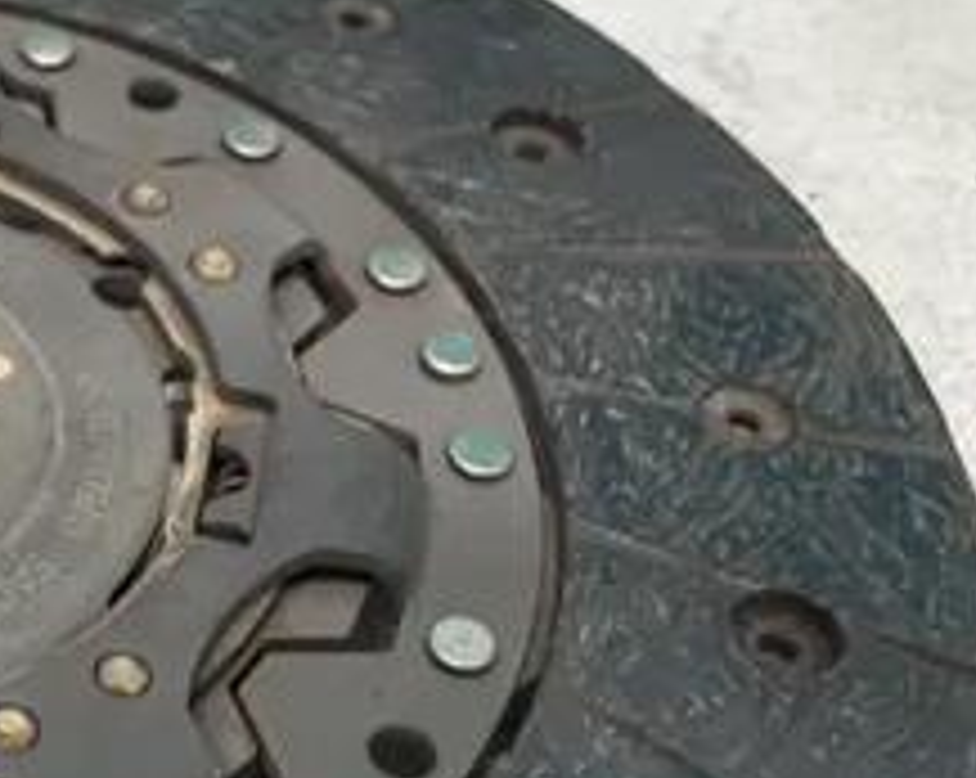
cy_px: 625
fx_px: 2164
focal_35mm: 75
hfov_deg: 23.0
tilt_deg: -49.2
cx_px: -247
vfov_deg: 20.2
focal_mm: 4.2
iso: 200
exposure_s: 1/50
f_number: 1.6
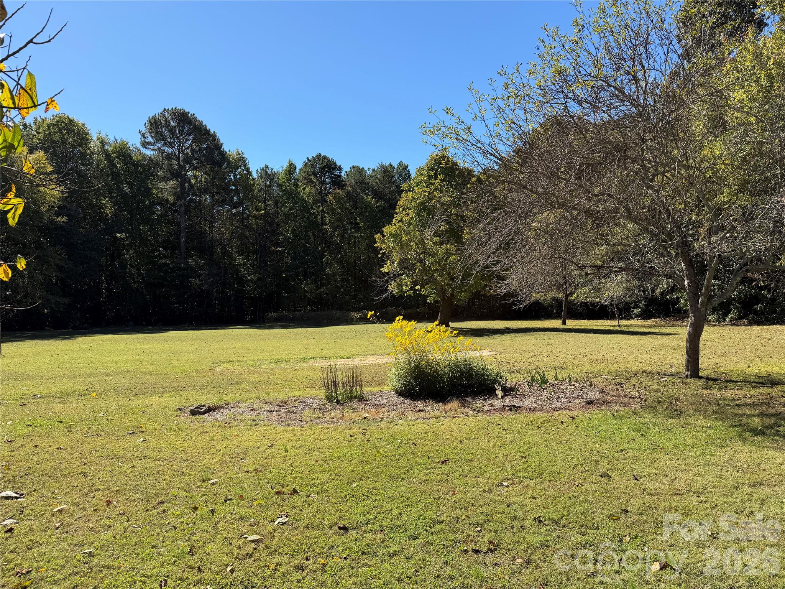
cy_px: 294
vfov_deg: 56.8
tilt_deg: +2.0
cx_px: 392
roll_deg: -1.4
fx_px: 544
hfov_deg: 71.6
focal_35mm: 24
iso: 80
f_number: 1.78
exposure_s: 1/2611
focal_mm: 6.76
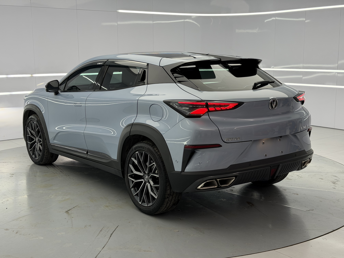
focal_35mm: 48
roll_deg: +0.2
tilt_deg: -9.5
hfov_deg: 39.7
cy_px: 129
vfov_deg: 30.3
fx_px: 477
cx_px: 172
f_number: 1.78
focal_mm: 6.76
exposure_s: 1/239
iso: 64
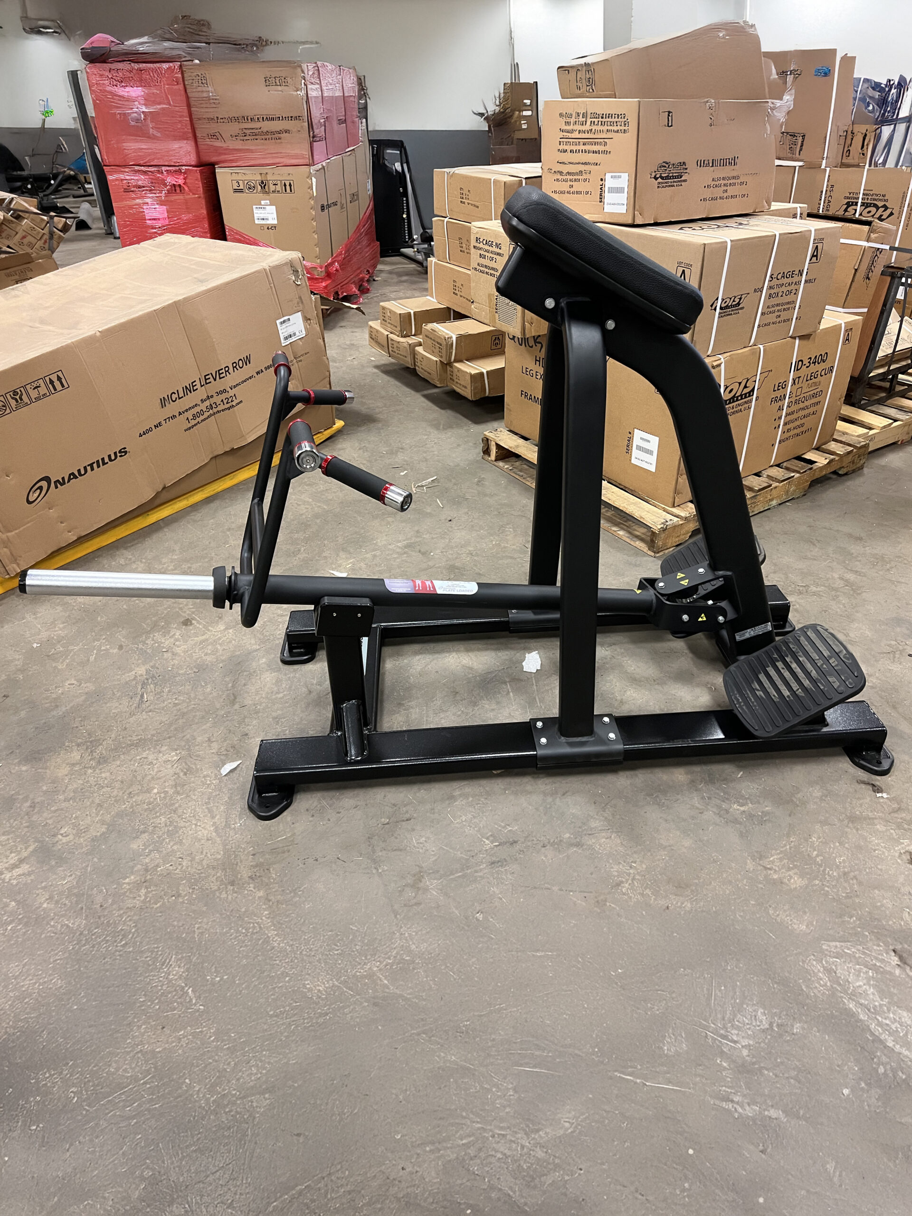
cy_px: 608
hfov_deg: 53.1
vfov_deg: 67.3
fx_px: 913
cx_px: 456
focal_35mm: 26
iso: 320
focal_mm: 5.7
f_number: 1.5
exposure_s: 1/60
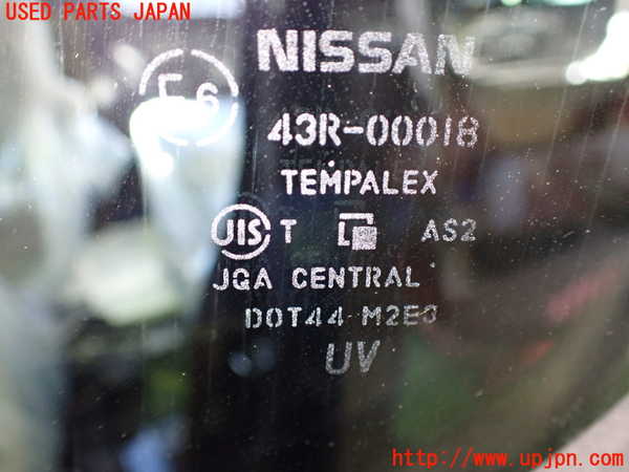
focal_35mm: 30
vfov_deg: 46.8
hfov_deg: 60.0
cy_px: 236
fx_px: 545
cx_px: 314
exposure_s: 1/40
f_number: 2.3
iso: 800
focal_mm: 5.4
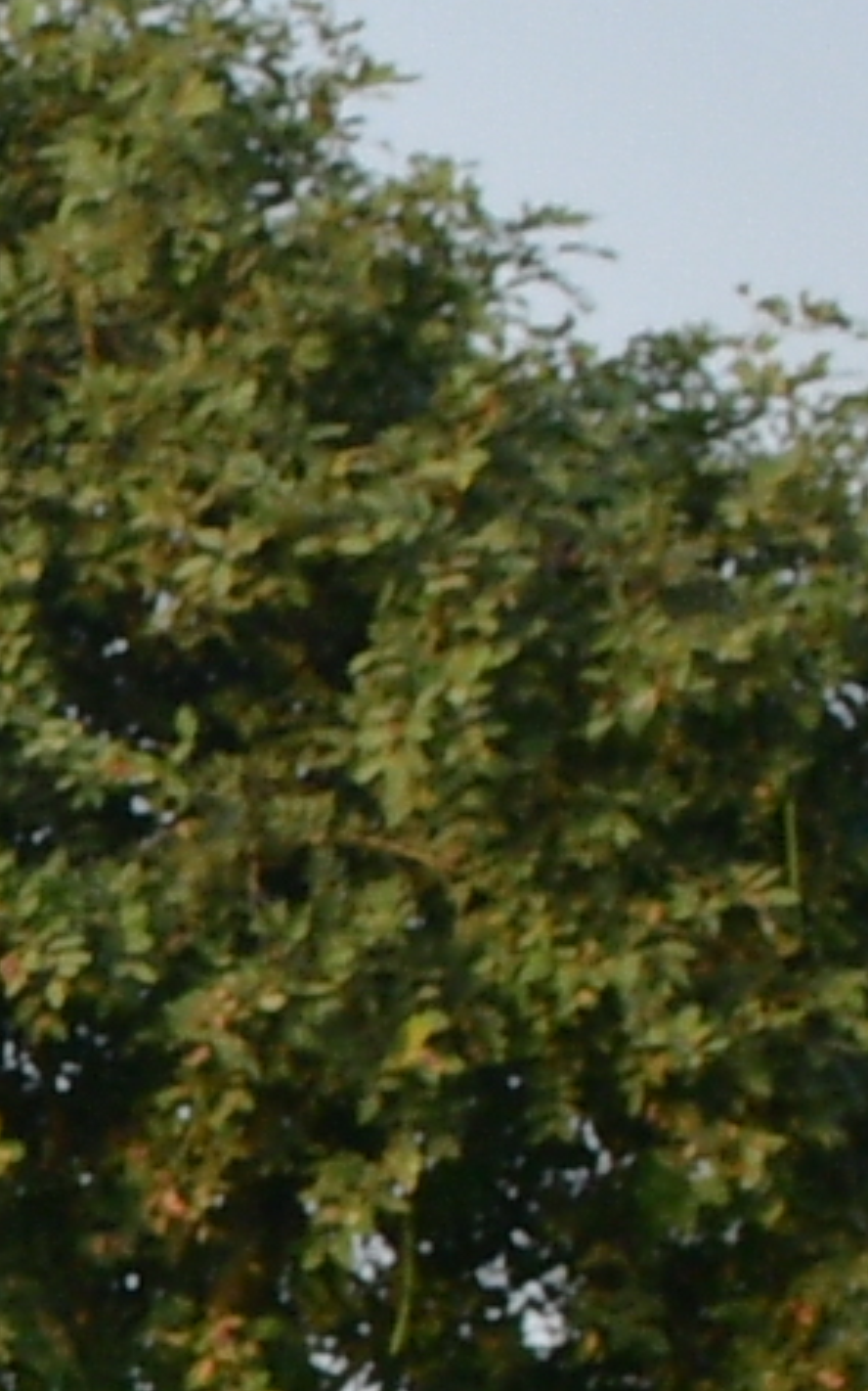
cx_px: -2701
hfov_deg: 3.6
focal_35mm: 350
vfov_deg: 6.0
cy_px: 1902
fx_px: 13255
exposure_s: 1/200
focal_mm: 26
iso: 200
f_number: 10
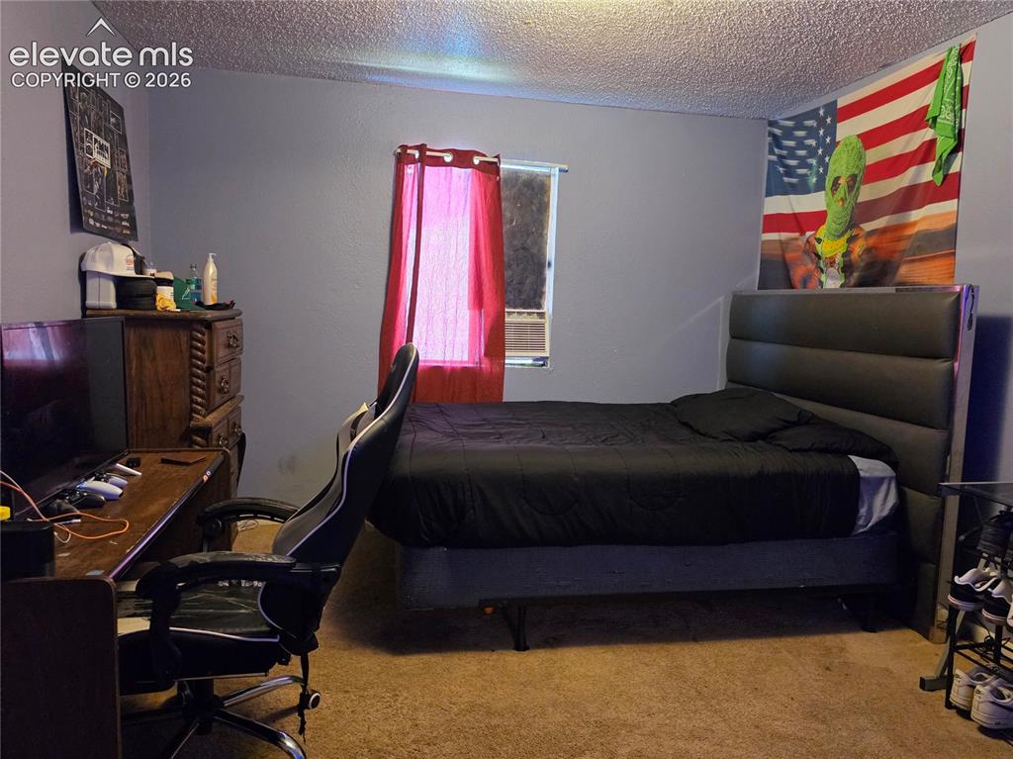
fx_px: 673
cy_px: 380
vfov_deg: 58.8
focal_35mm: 23
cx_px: 506
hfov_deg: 74.0
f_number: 1.4
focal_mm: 6.5
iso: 1000
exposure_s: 1/120
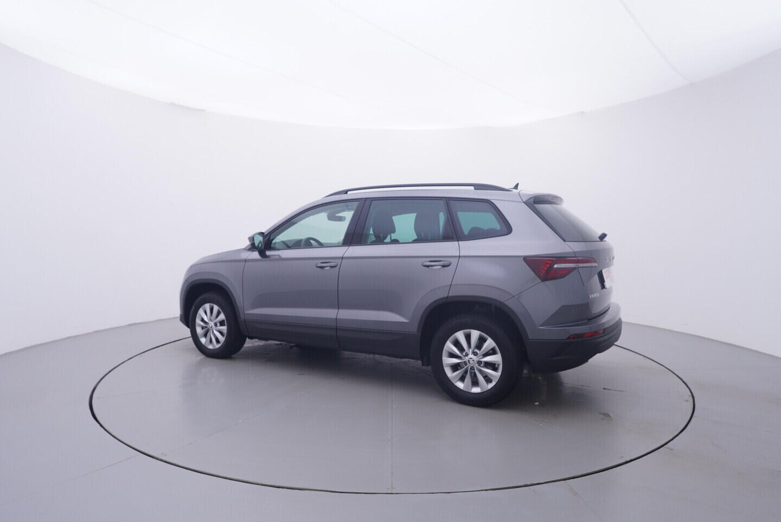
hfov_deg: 77.3
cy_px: 261
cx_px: 390
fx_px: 488
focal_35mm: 22
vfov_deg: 56.2
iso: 200
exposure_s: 1/80
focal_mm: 15
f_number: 5
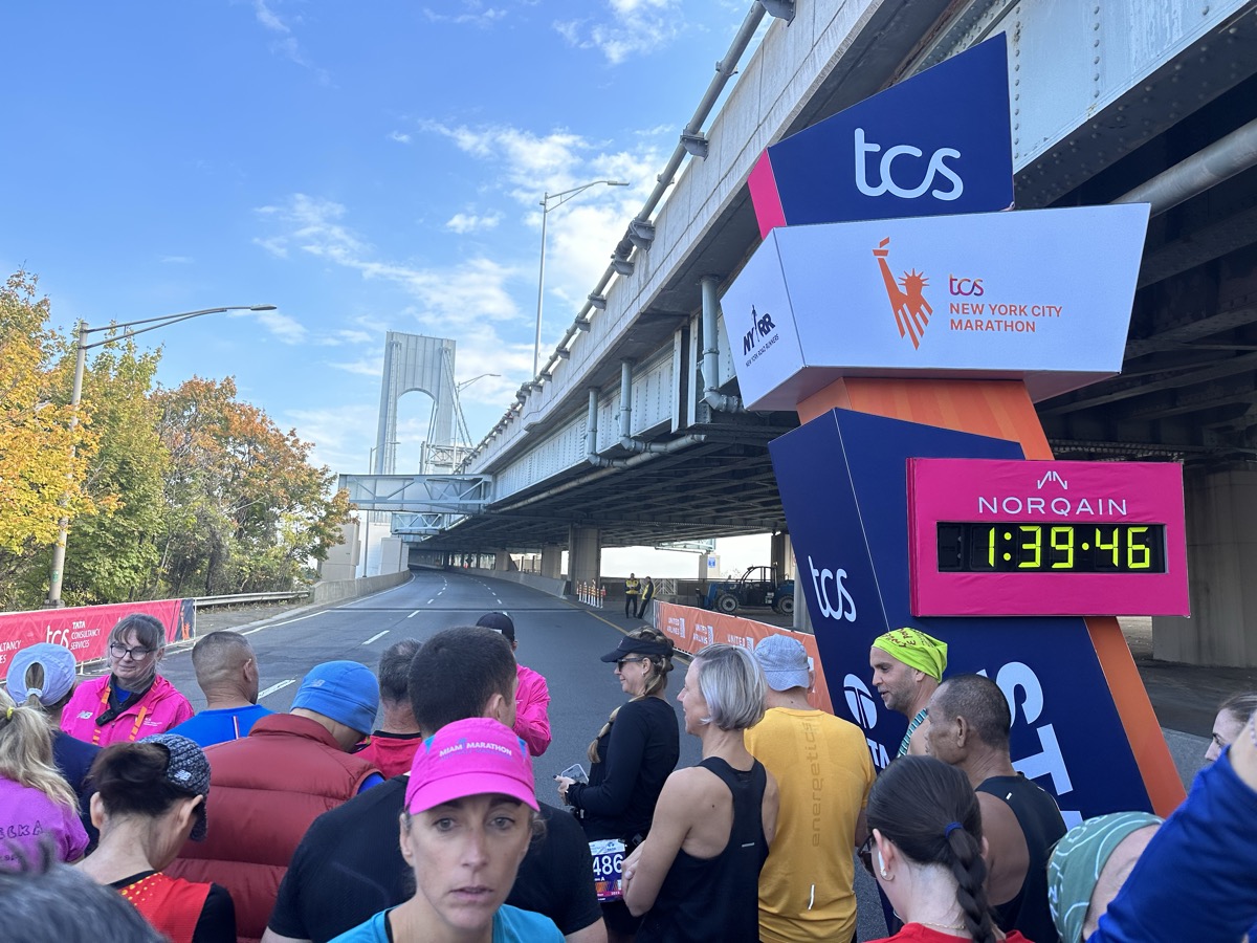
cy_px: 472
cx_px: 628
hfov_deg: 71.6
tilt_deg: +7.8
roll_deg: -1.5
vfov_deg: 56.8
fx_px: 872
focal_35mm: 24
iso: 80
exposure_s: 1/1321
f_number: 1.78
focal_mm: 6.86
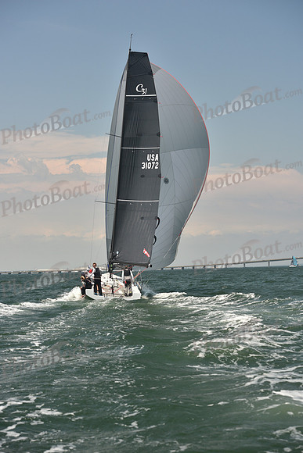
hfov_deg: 19.5
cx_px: 152
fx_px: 883
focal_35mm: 70
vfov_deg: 28.8
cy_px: 226
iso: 250
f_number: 5.6
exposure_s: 1/640
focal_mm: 70
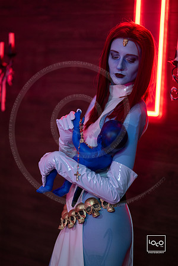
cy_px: 133
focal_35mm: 85
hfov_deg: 16.1
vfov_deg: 23.9
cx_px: 89
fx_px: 630
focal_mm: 85
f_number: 1.2
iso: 1000
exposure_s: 1/250
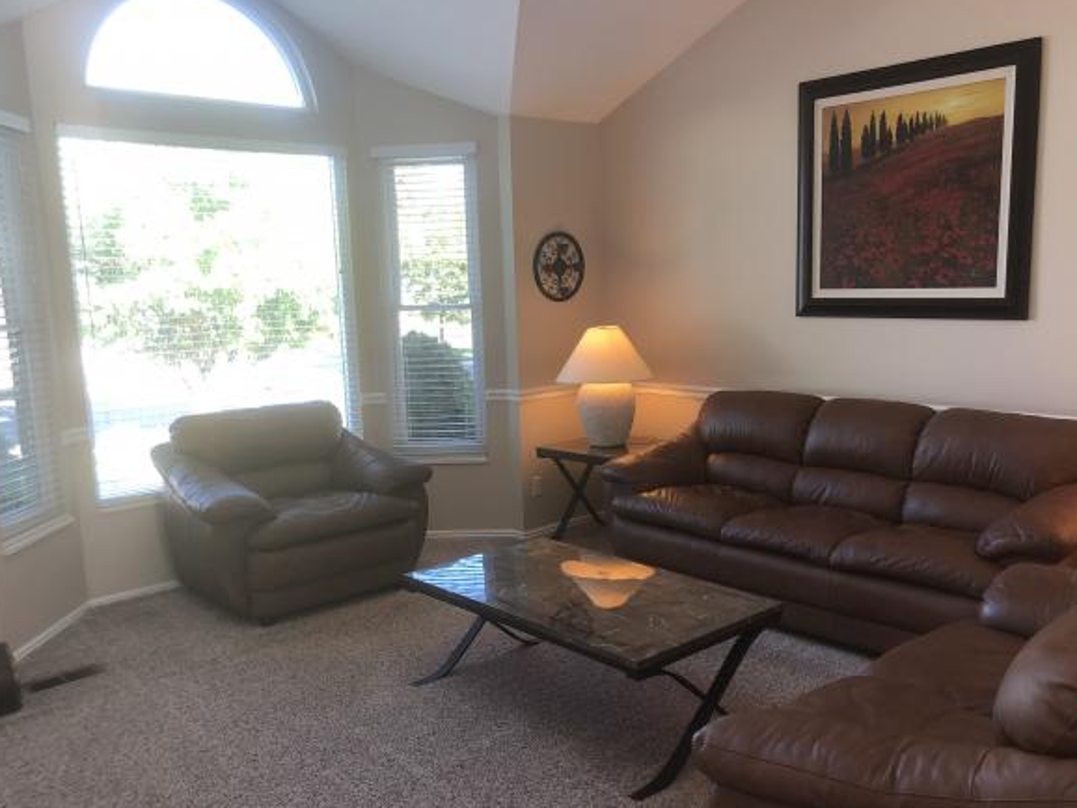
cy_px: 438
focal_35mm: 31
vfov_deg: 45.4
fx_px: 965
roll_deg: +1.2
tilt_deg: -10.0
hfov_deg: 58.3
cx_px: 557
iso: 25
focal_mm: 3.99
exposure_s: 1/40
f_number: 1.8
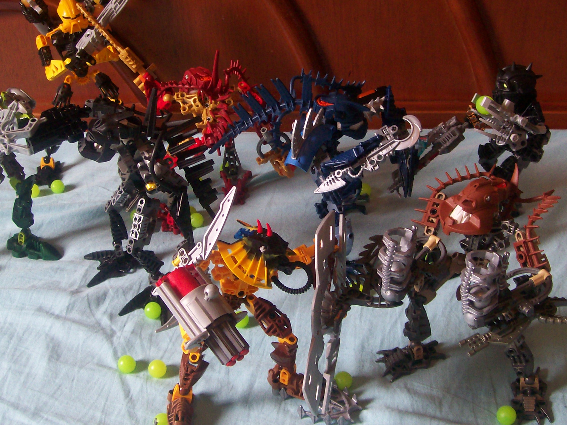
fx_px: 819
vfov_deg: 29.0
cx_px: 273
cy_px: 168
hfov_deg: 38.2
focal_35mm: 50
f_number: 2.7
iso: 107
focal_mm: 6
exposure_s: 1/32
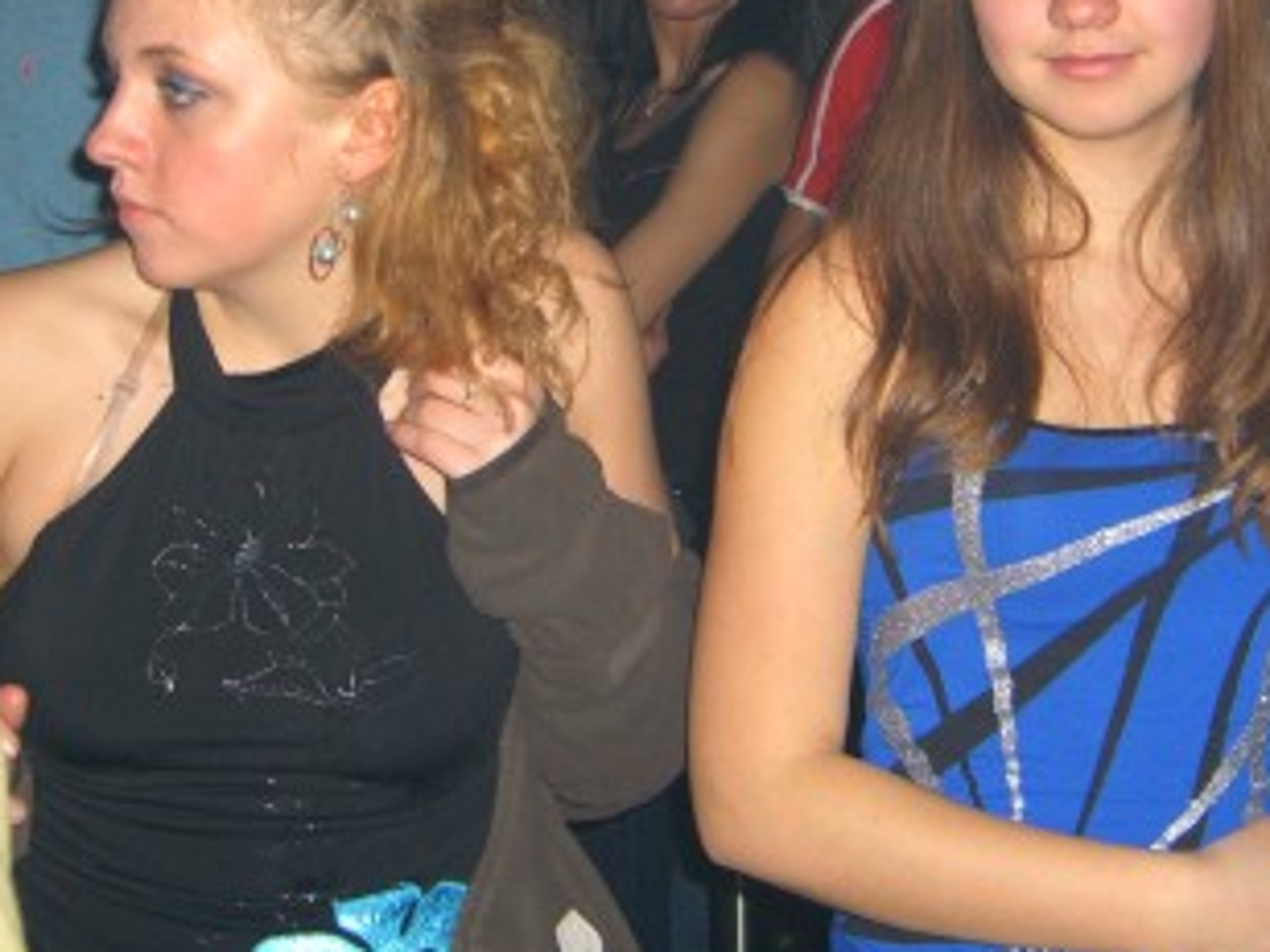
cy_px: 223
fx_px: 2715
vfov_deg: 19.7
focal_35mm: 74
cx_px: 598
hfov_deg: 26.3
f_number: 2.8
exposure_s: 1/60
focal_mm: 7.9
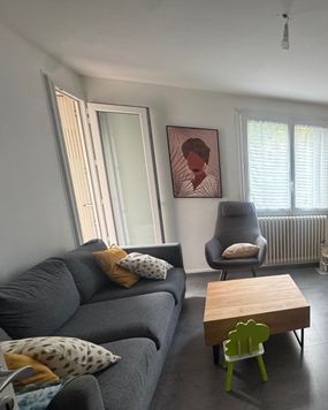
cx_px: 336
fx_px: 279
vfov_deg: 71.8
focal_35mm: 23
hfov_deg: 48.6
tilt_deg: -14.0
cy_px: 245
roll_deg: -1.6
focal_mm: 2.22
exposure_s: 1/68
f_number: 2.2
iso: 320
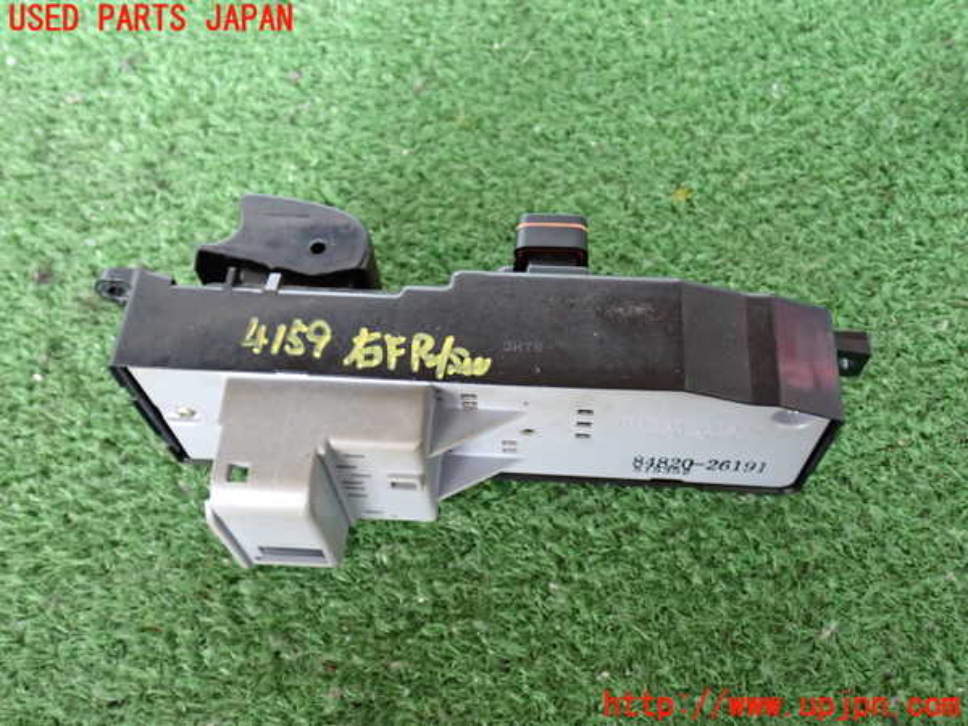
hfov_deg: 51.4
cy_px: 363
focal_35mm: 36
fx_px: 1007
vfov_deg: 39.7
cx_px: 484
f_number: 2.5
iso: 640
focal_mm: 6.37
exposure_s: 1/40
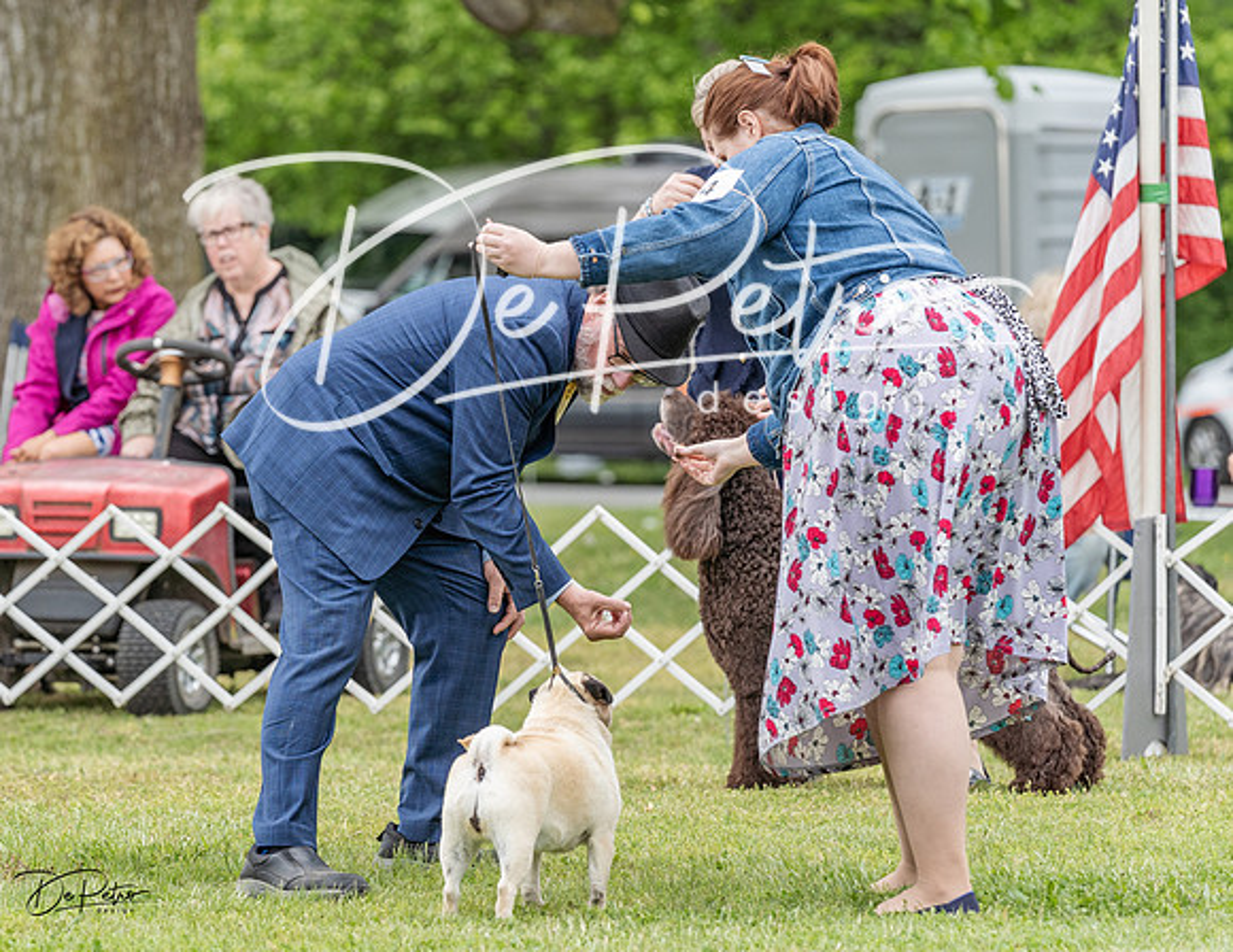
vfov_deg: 6.7
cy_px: 523
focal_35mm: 226
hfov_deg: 8.7
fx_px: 8124
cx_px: 437
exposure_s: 1/1000
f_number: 4.5
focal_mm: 162
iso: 800
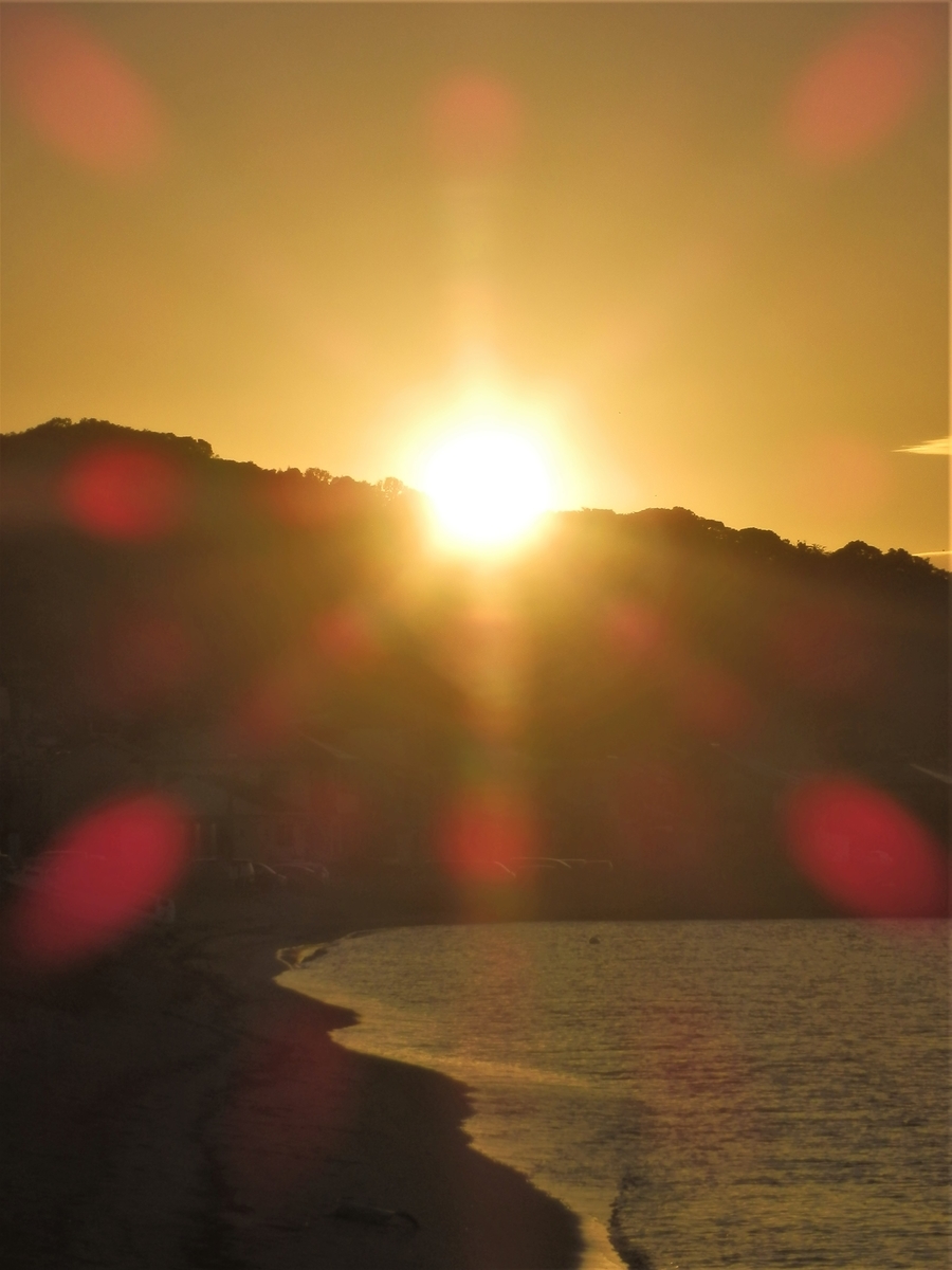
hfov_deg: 8.2
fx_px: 6637
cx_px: 476
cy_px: 635
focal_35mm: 181
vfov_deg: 10.9
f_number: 14.7
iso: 80
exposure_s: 1/320
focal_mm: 32.1
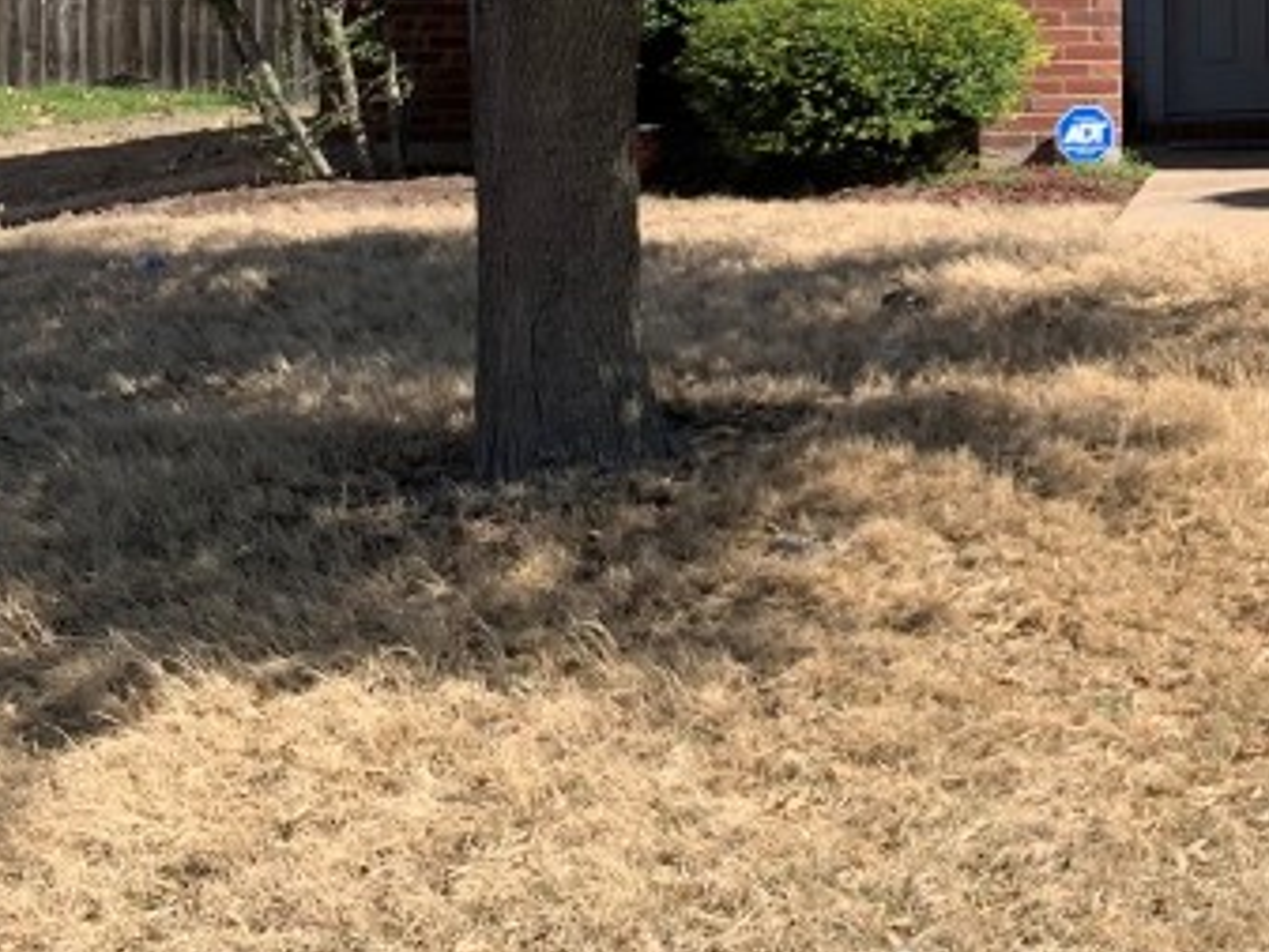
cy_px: -64
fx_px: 2897
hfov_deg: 21.1
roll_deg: +0.5
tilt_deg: +0.5
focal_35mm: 79
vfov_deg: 18.1
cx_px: 1879
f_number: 1.8
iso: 25
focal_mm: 4.25
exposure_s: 1/1812
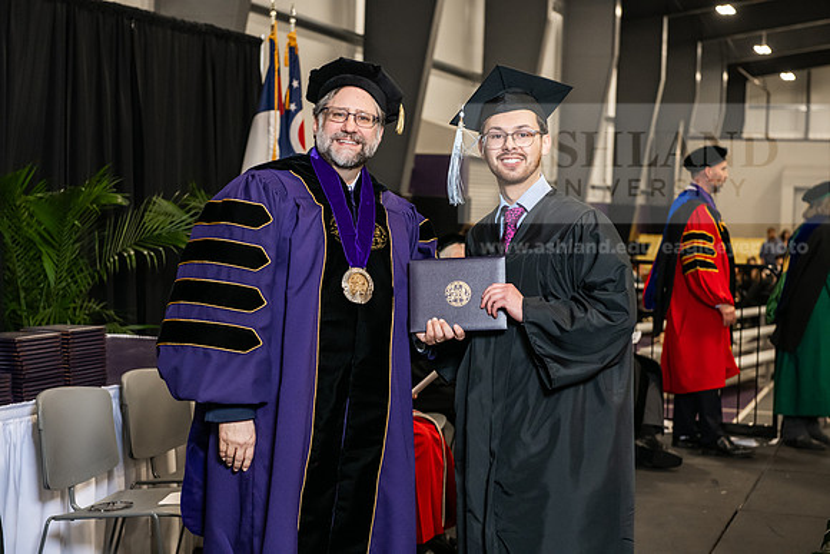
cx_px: 415
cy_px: 277
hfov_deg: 28.8
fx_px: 1614
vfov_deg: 19.5
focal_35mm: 70
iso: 2500
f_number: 5
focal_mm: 70
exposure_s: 1/200
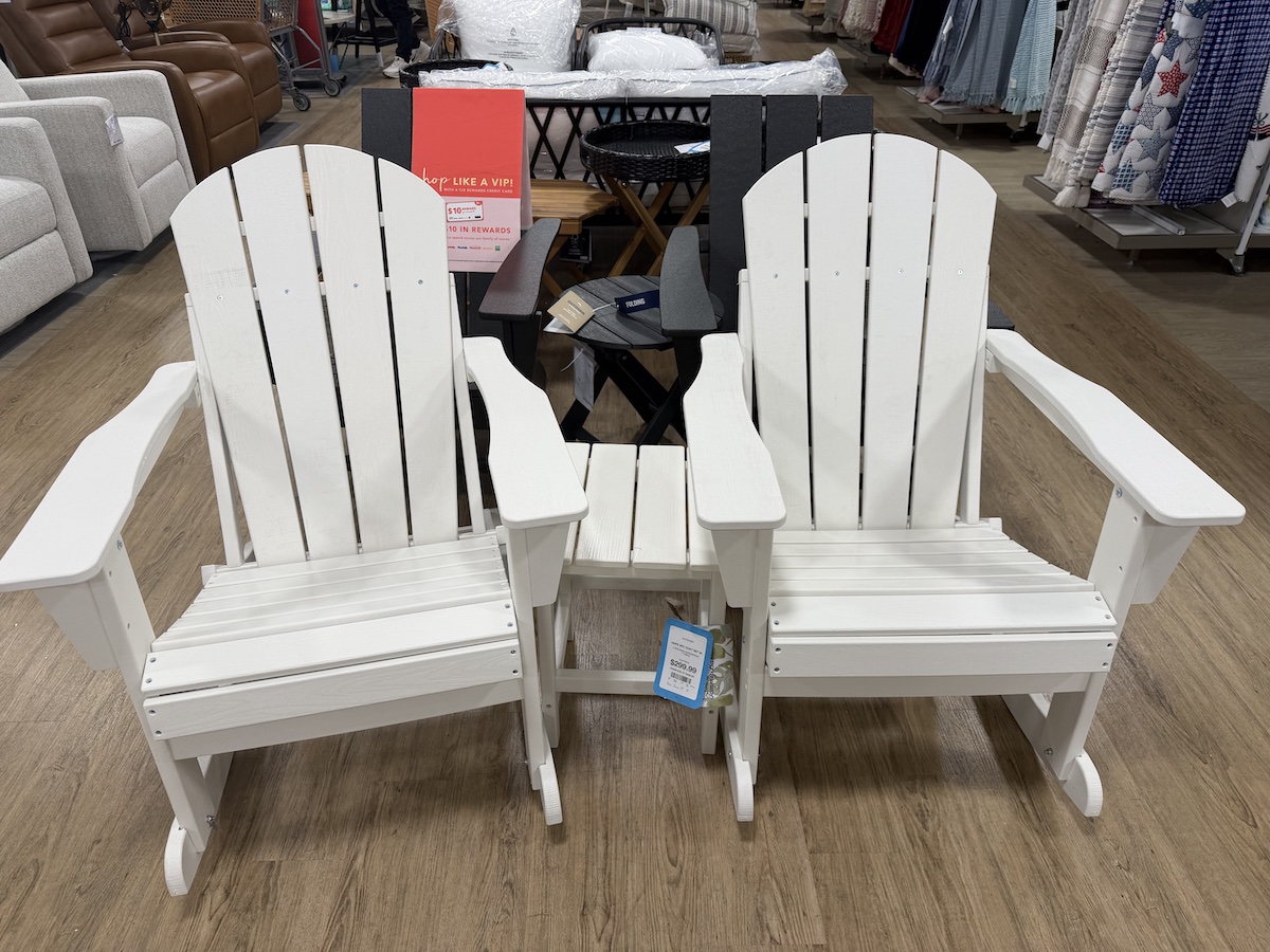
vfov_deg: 56.8
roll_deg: +0.4
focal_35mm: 24
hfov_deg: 71.6
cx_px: 635
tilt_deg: -32.9
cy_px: 476
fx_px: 881
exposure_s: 1/120
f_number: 1.78
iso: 80
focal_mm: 6.76
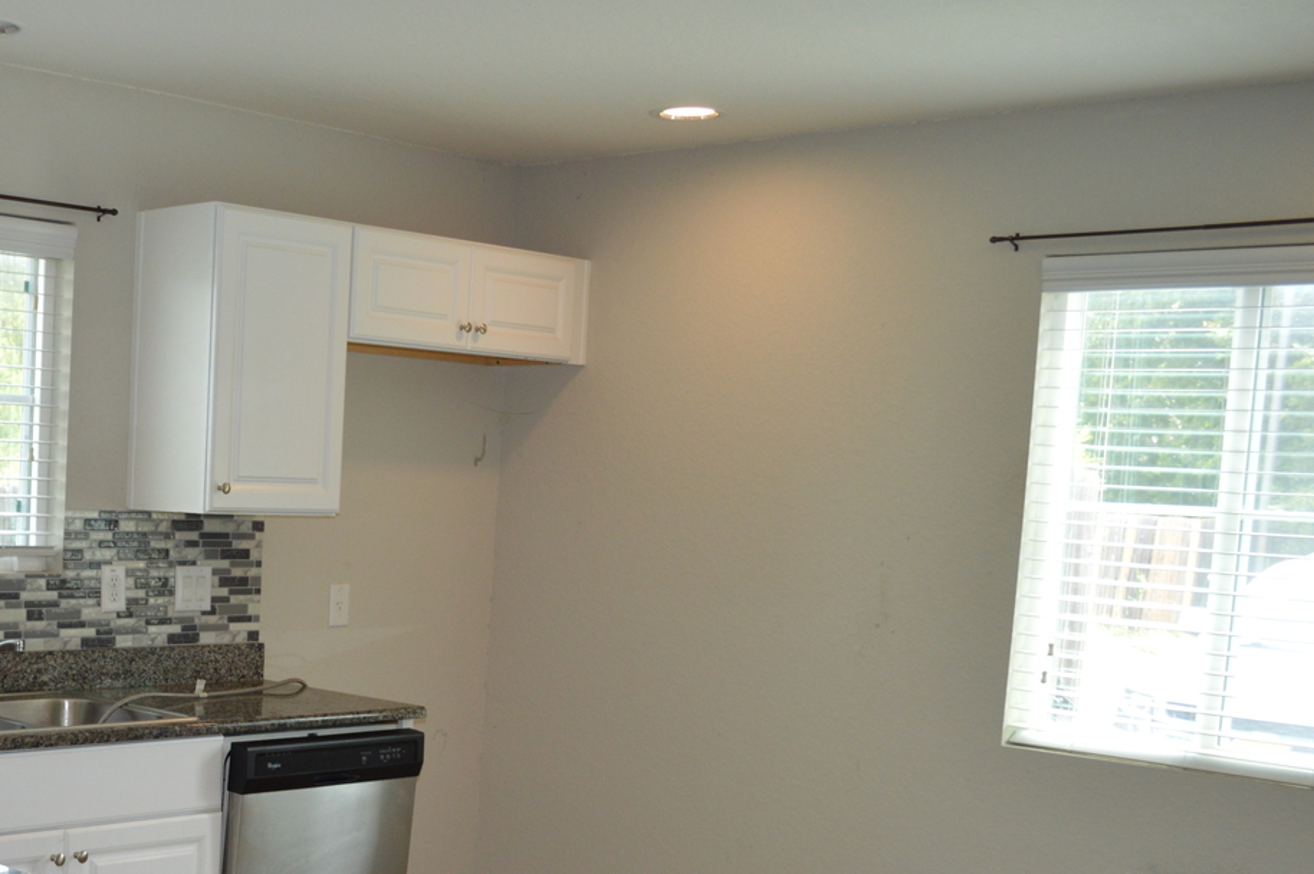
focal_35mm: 48
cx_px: 152
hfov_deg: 38.5
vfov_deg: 27.4
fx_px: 1751
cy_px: 717
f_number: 4
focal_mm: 18
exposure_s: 1/125
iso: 400
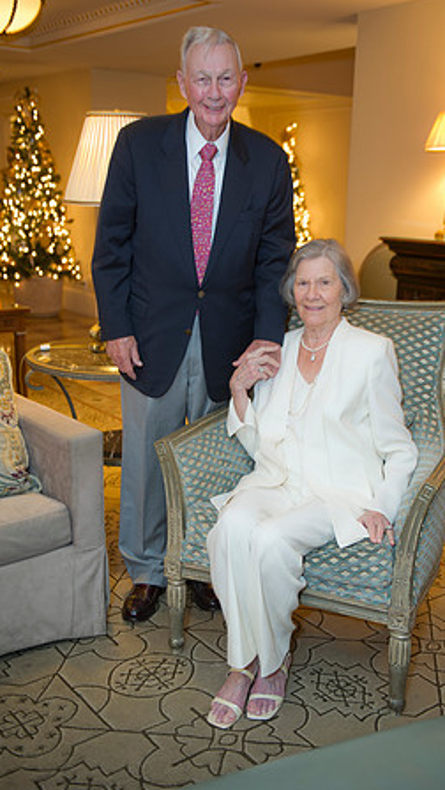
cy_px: 394
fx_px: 838
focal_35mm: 40
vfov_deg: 50.5
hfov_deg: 29.7
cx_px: 246
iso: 1250
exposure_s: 1/40
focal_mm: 38
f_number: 2.8
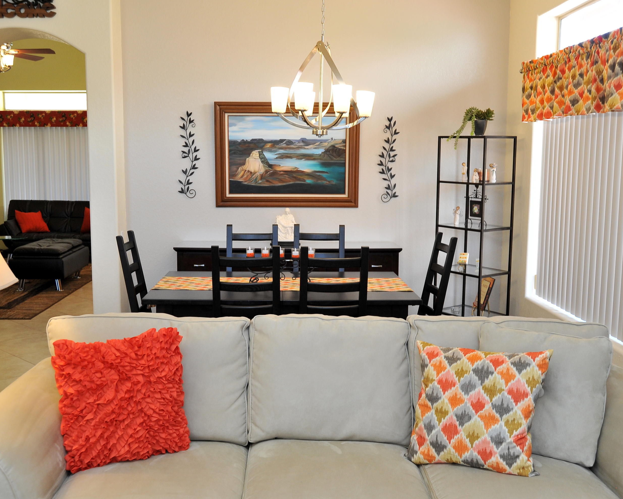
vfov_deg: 37.3
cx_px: 302
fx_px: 738
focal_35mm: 40
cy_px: 247
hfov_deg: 45.8
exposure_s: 1/40
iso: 1000
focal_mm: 35
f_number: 7.1
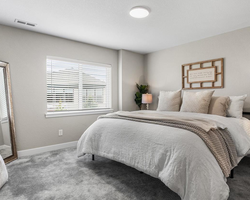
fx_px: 170
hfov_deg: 72.2
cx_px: 144
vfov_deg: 60.9
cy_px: 98
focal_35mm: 23
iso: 200
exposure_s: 1/4
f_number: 8
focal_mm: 16
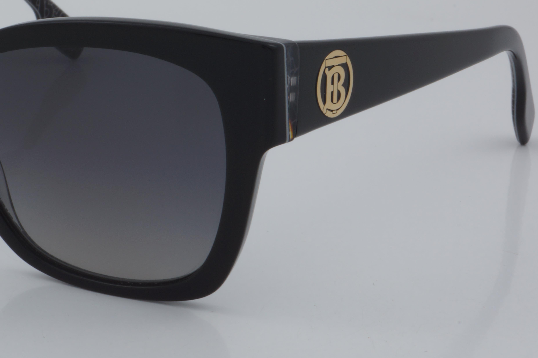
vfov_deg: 11.3
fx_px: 1808
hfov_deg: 16.8
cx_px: 110
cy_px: 103
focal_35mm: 121
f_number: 32
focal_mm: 50
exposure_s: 1/4
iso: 100
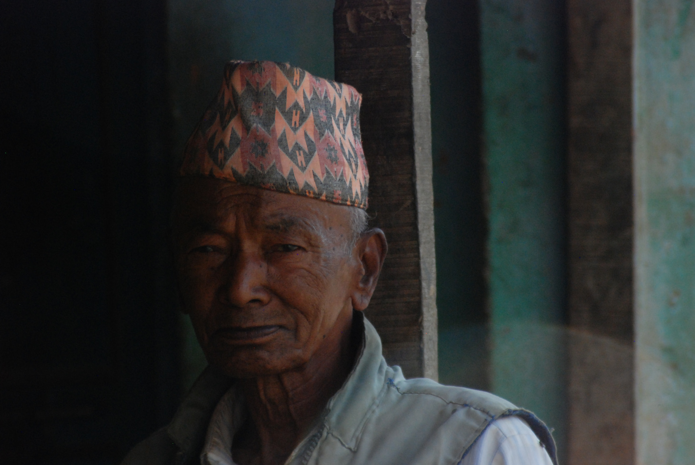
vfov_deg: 4.6
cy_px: 232
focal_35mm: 300
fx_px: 5799
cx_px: 348
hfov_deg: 6.9
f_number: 5.6
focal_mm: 200
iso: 1000
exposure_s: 1/800
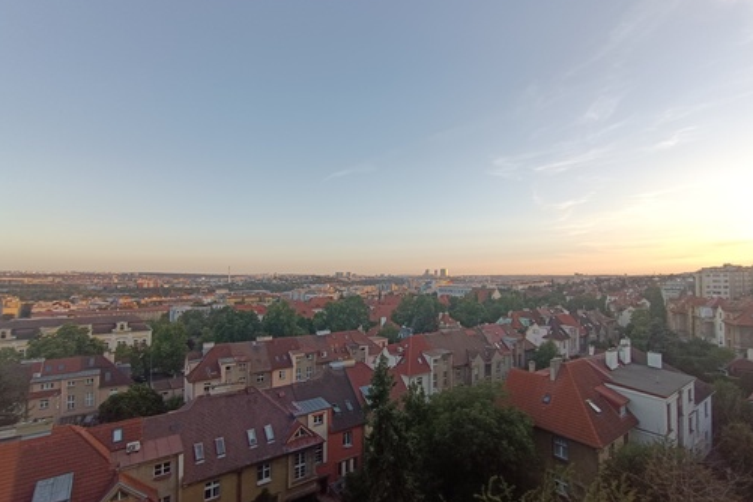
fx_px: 356
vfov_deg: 70.4
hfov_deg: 93.3
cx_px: 382
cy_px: 266
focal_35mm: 17
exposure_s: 1/100
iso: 79
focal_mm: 1.66
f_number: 2.2
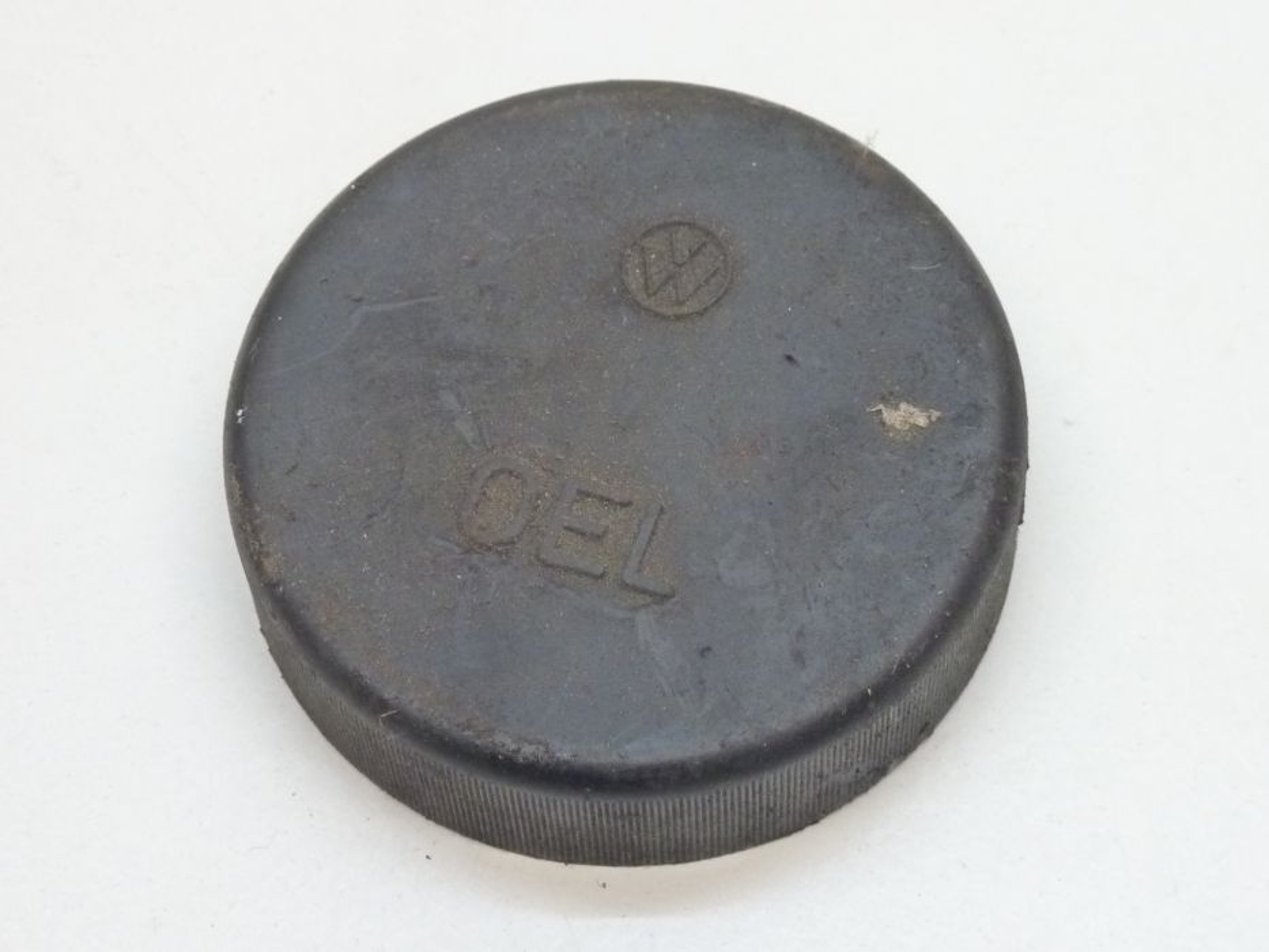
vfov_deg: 24.8
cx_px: 634
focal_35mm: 59
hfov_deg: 32.7
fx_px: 2163
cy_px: 476
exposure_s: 1/15
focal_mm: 9.7
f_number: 3.9
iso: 400
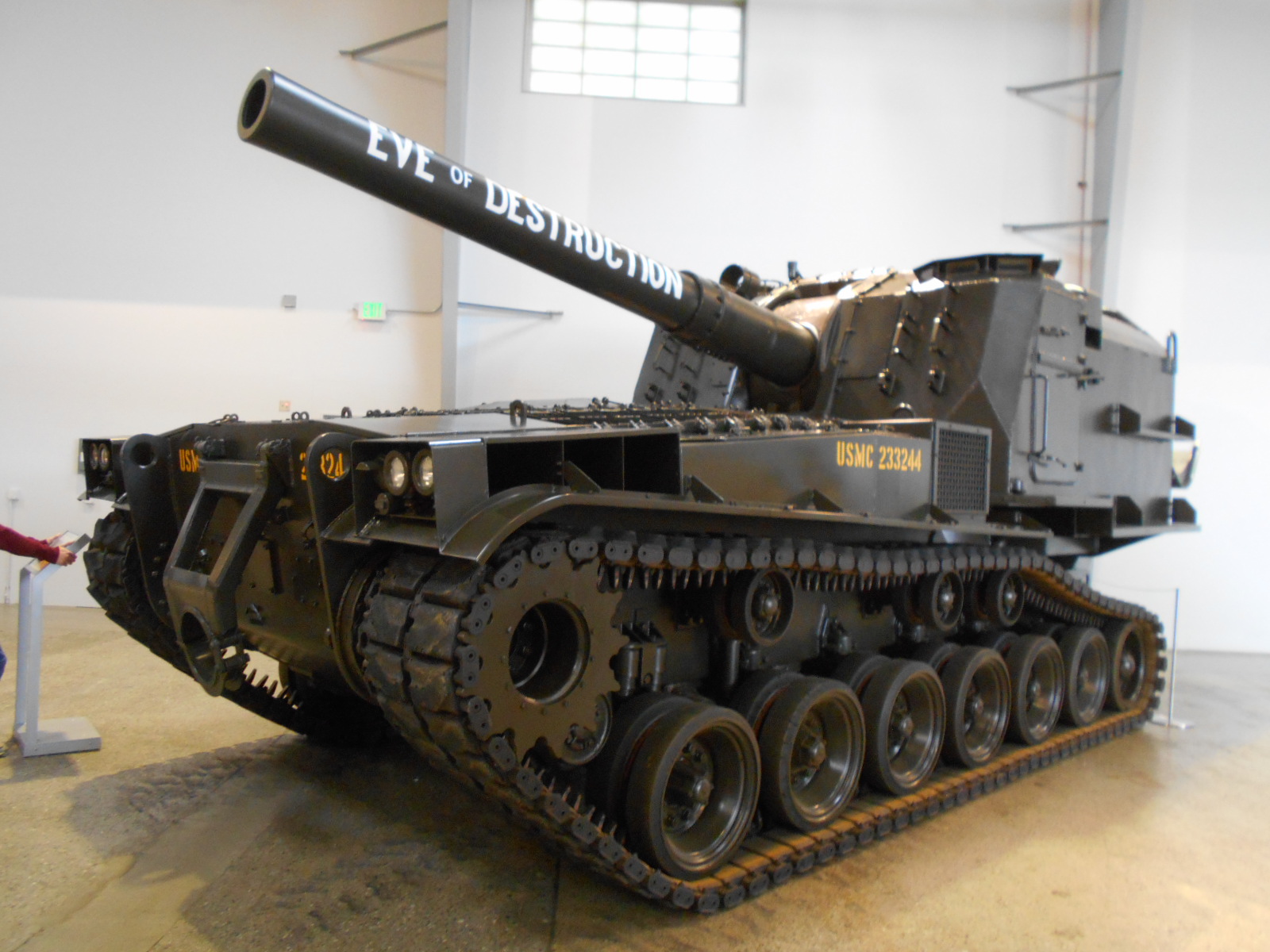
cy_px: 476
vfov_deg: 53.1
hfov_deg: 67.3
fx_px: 954
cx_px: 635
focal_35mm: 26
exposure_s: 1/20
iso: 400
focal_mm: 4.6
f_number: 3.2
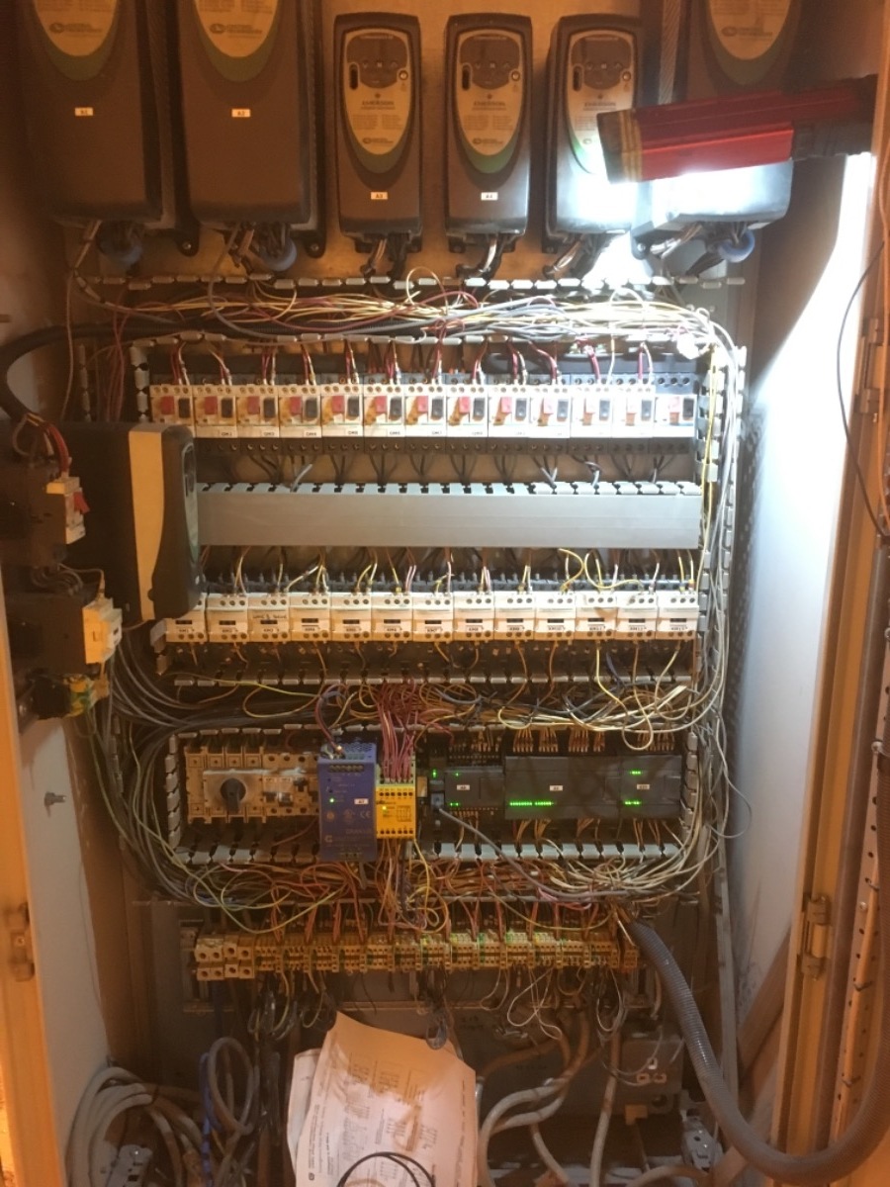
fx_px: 994
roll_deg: +1.0
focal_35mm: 29
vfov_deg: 61.7
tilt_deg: -14.0
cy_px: 594
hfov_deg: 48.2
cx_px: 445
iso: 500
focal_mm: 4.15
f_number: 2.2
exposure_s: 1/17
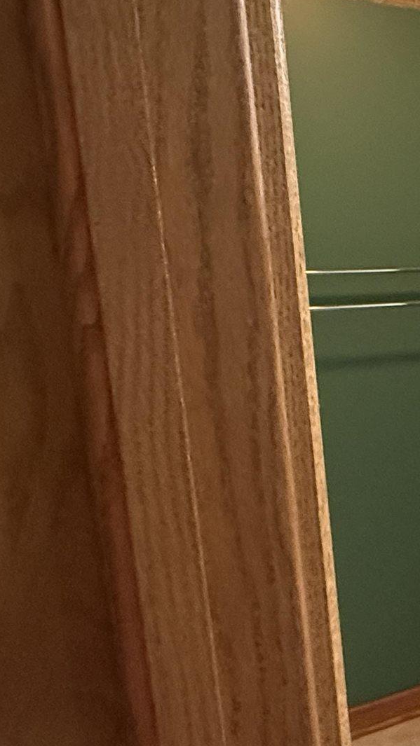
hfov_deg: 15.6
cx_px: 981
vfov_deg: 46.3
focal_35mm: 44
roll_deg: +0.1
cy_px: 333
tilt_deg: -7.6
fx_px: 871
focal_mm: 2.22
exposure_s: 1/120
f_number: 2.2
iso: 640
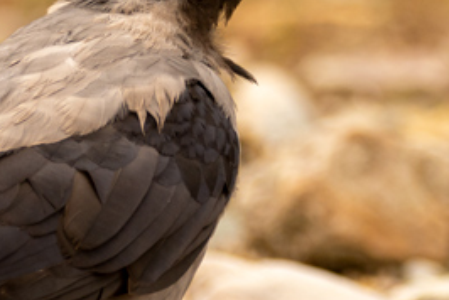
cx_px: 214
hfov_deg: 0.9
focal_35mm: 2305
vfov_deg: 0.6
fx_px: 28780
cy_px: 169
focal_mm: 390
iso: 320
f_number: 7.1
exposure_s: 1/640
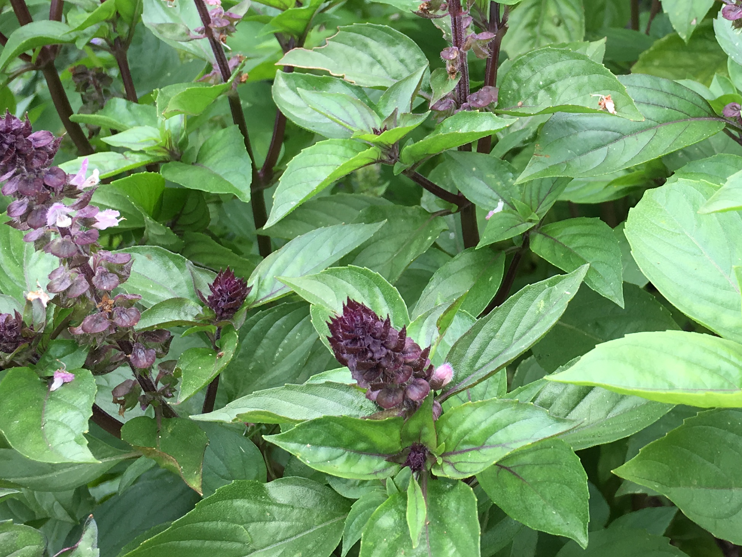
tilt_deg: -25.6
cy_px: 107
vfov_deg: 24.0
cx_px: 573
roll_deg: +0.4
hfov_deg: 31.5
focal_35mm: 60
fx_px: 1286
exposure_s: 1/242
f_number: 2.2
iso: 25
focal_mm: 4.15
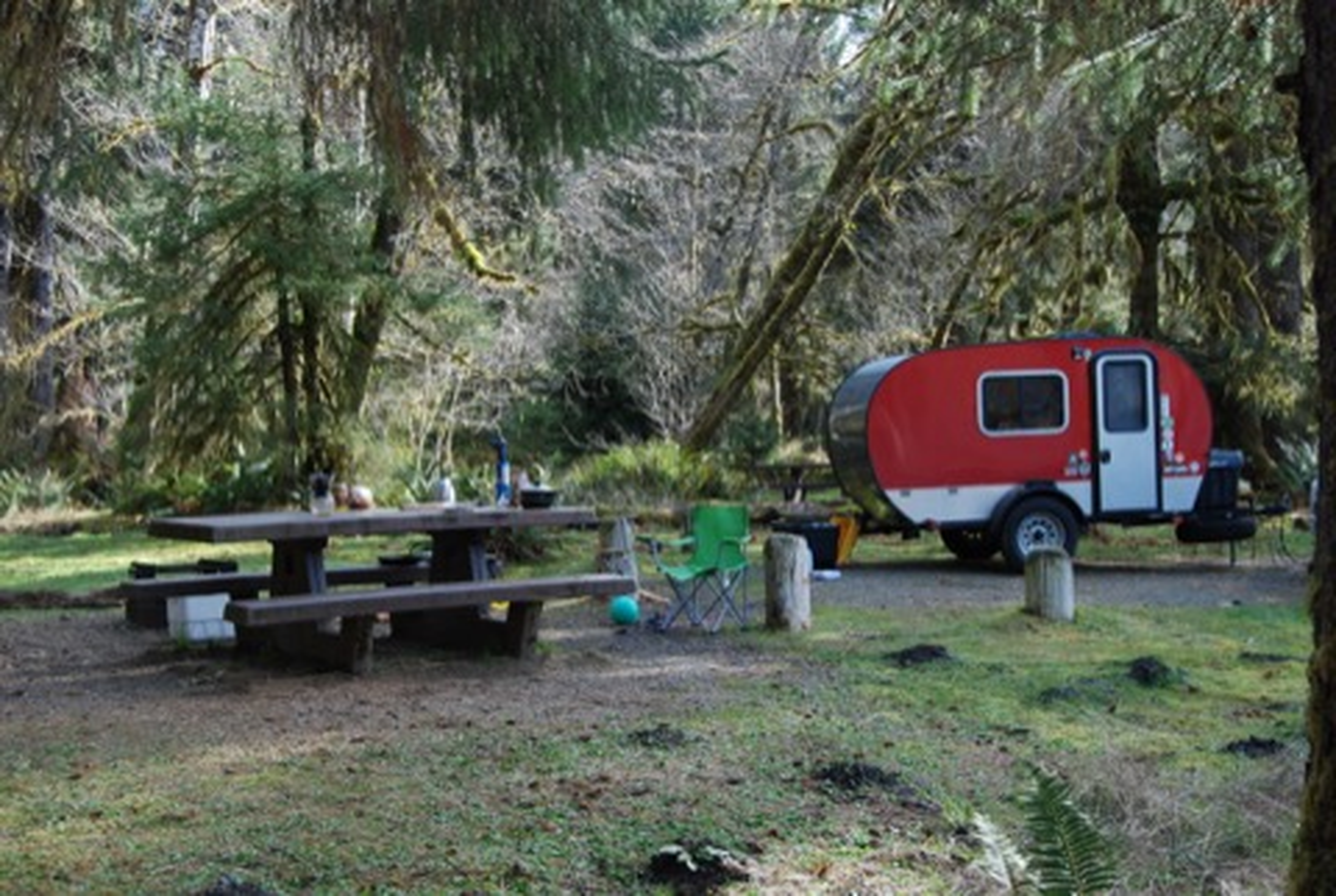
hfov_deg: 41.0
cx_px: 668
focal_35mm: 48
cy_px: 448
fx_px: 1785
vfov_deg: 28.2
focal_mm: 32
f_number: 5.6
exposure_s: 1/125
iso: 400
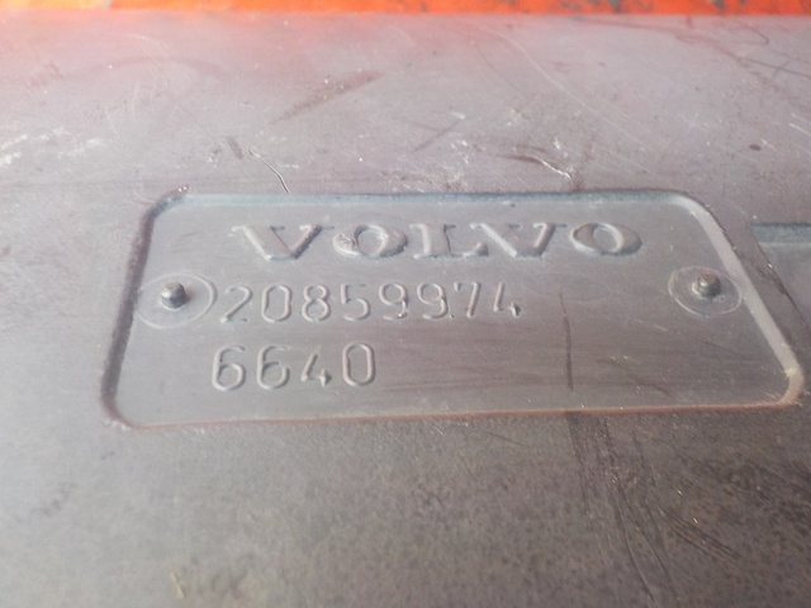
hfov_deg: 60.0
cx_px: 406
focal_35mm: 30
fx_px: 703
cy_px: 304
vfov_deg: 46.8
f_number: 3.3
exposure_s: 1/25
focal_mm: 4.1
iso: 400
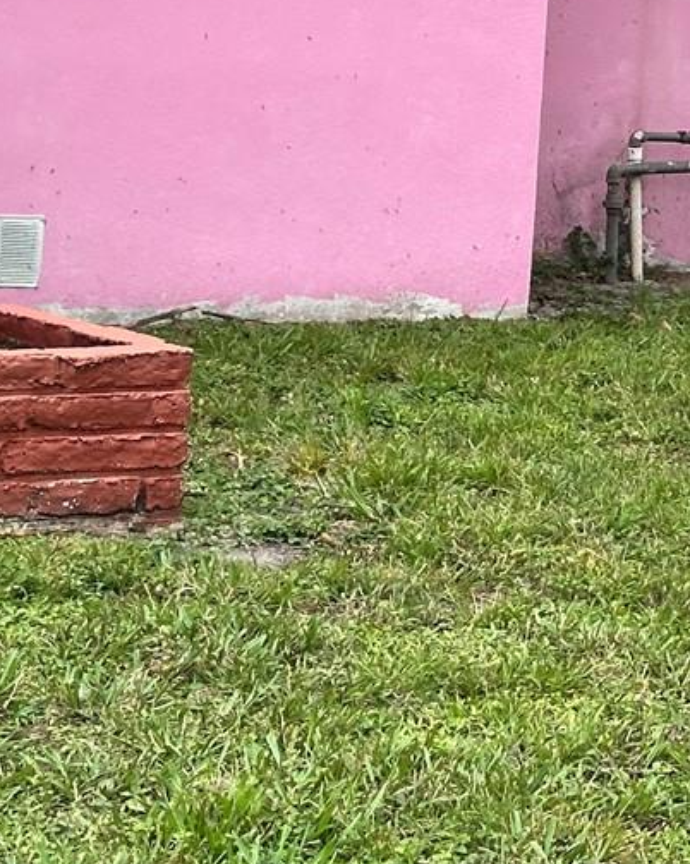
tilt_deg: -3.0
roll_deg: +0.7
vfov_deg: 12.9
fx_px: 3806
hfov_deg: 10.3
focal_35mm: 149
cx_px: 539
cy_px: 125
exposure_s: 1/484
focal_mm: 6.86
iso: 64
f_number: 1.78
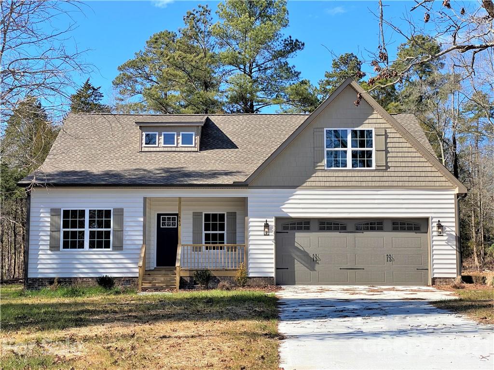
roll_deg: +0.1
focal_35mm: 52
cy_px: 185
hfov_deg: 36.8
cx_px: 247
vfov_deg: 28.0
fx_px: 742
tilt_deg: +4.9
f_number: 2
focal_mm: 6
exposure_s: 1/1229
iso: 20
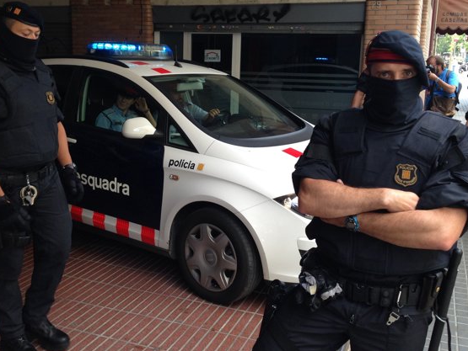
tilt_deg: -7.3
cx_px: 228
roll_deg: -1.2
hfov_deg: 45.7
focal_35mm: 41
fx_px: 555
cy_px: 135
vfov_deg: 35.0
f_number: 2.4
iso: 64
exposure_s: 1/120
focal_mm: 4.12
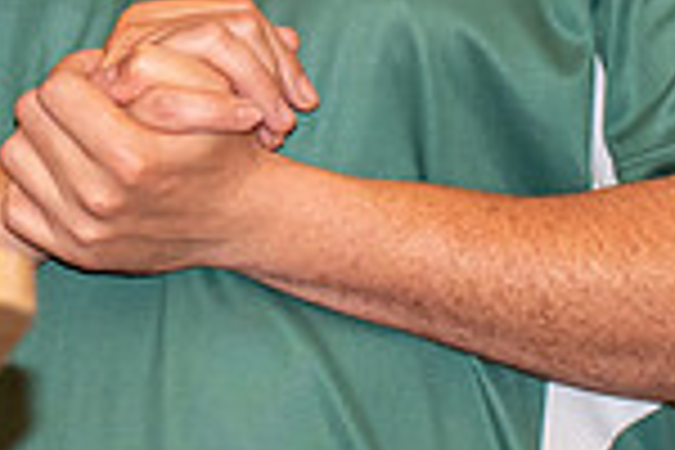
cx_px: -248
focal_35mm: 480
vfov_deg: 2.8
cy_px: -520
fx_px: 8999
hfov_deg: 4.3
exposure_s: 1/60
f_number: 2.8
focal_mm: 70
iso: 1000
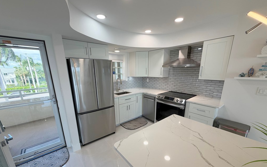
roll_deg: +1.2
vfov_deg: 74.1
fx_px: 109
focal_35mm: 15
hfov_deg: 101.5
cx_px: 133
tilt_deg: -15.7
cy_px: 99
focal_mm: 2.22
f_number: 2.2
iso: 64
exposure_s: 1/120
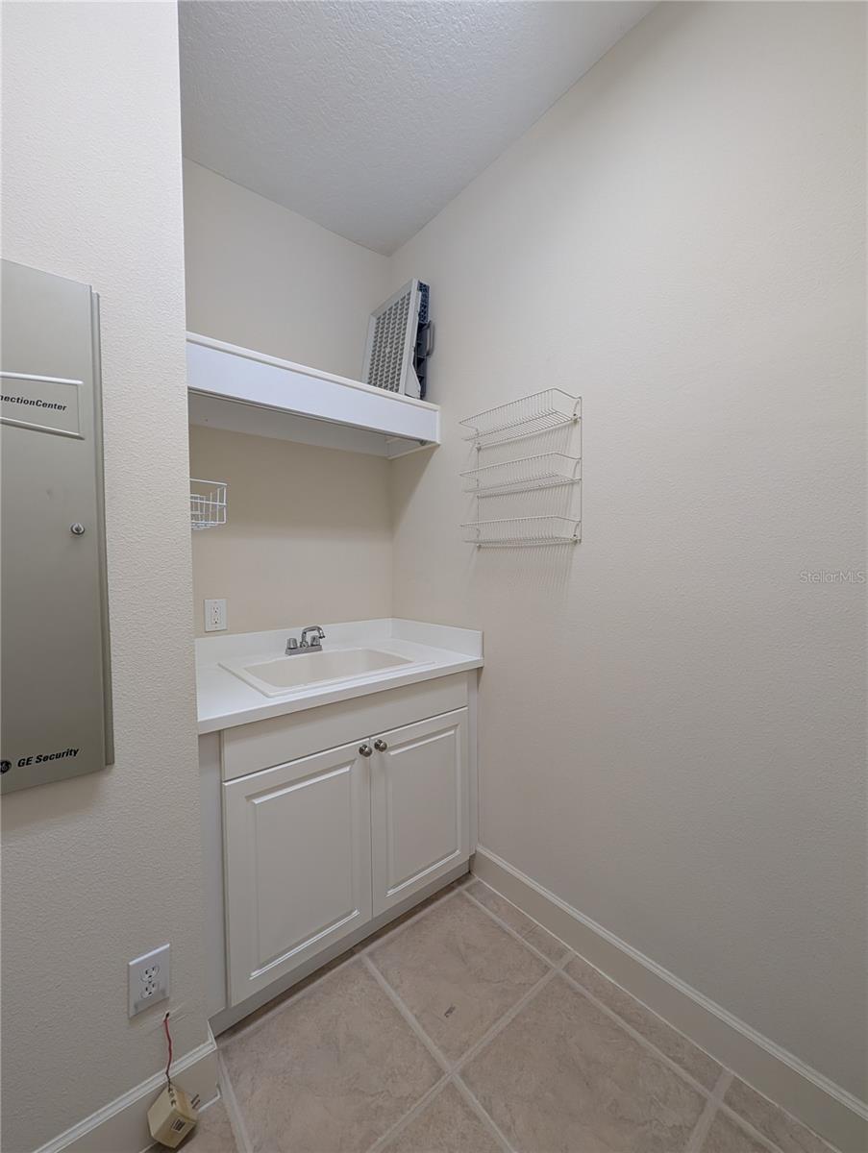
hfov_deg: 94.6
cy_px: 576
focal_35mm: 12
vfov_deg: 110.5
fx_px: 400
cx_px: 434
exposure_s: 1/120
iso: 105
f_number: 1.7
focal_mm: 2.02
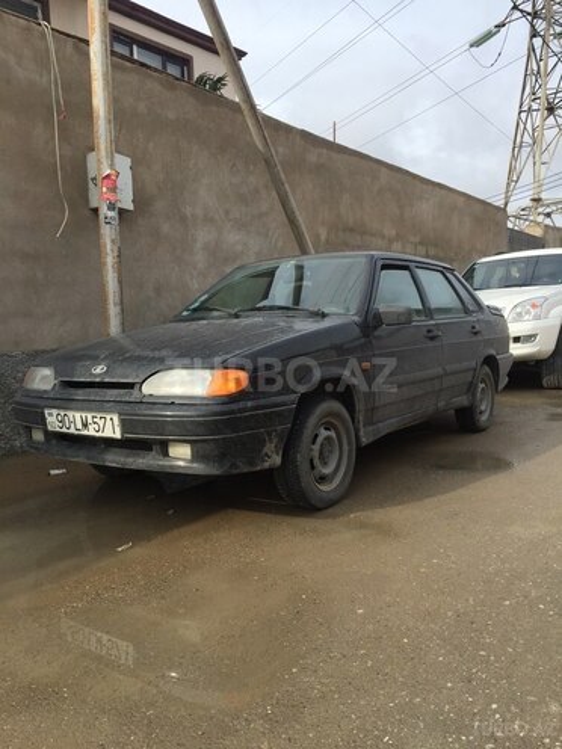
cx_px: 281
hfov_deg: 48.2
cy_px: 374
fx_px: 628
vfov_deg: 61.7
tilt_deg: -4.6
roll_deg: +1.5
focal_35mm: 29
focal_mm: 4.15
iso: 32
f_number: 2.2
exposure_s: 1/1163
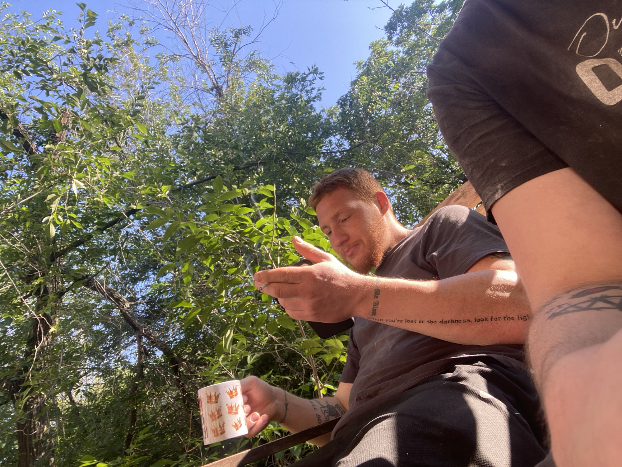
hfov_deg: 73.9
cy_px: 234
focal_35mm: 23
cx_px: 311
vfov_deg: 58.9
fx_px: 413
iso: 25
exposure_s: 1/122
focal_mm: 2.71
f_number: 2.2
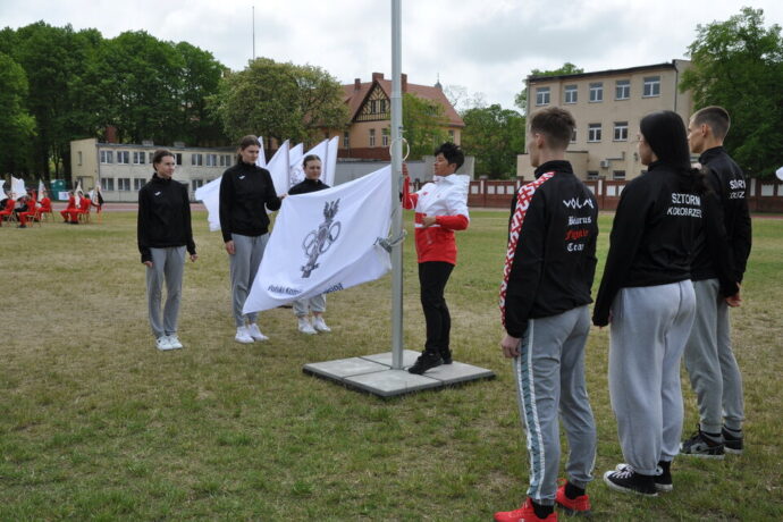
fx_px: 783
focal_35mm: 36
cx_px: 392
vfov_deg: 36.9
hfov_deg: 53.1
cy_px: 261
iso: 200
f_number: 9
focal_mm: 24
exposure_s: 1/320
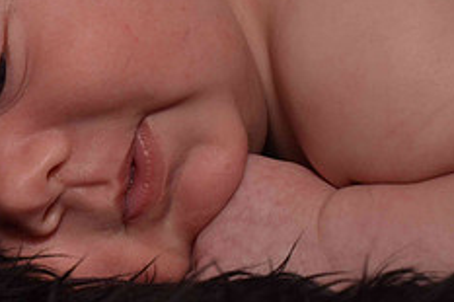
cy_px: 37
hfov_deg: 8.3
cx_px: -29
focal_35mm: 246
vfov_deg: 5.6
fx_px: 3100
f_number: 9
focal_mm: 66
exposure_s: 1/60
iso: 200
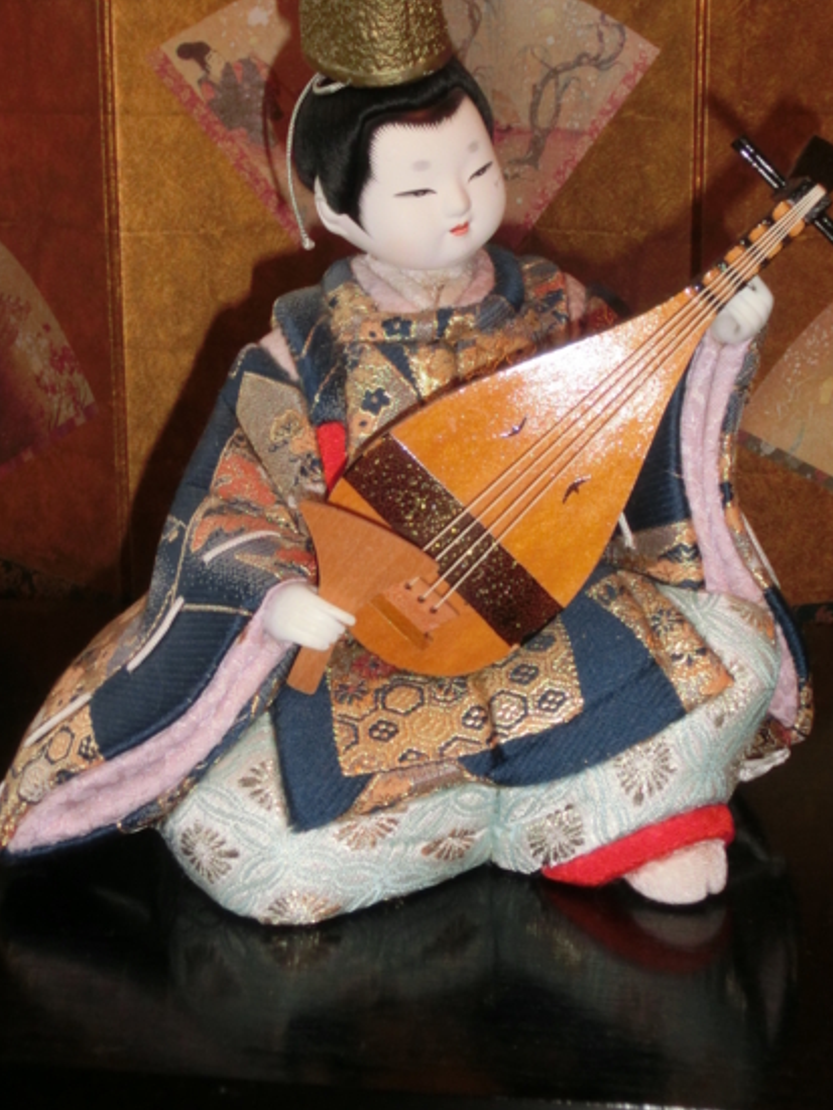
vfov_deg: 39.0
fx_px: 1539
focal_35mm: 48
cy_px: 341
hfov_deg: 30.3
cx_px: 432
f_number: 3.7
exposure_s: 1/40
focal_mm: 5.93
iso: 320
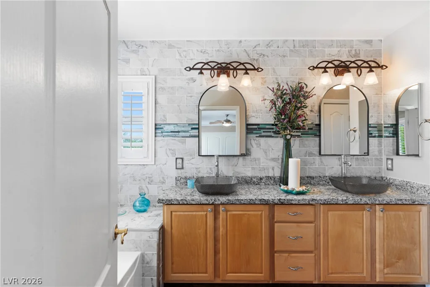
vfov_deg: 64.6
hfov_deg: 86.9
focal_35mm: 19
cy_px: 144
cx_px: 215
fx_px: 227
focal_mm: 19
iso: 400
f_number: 8
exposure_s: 1/6
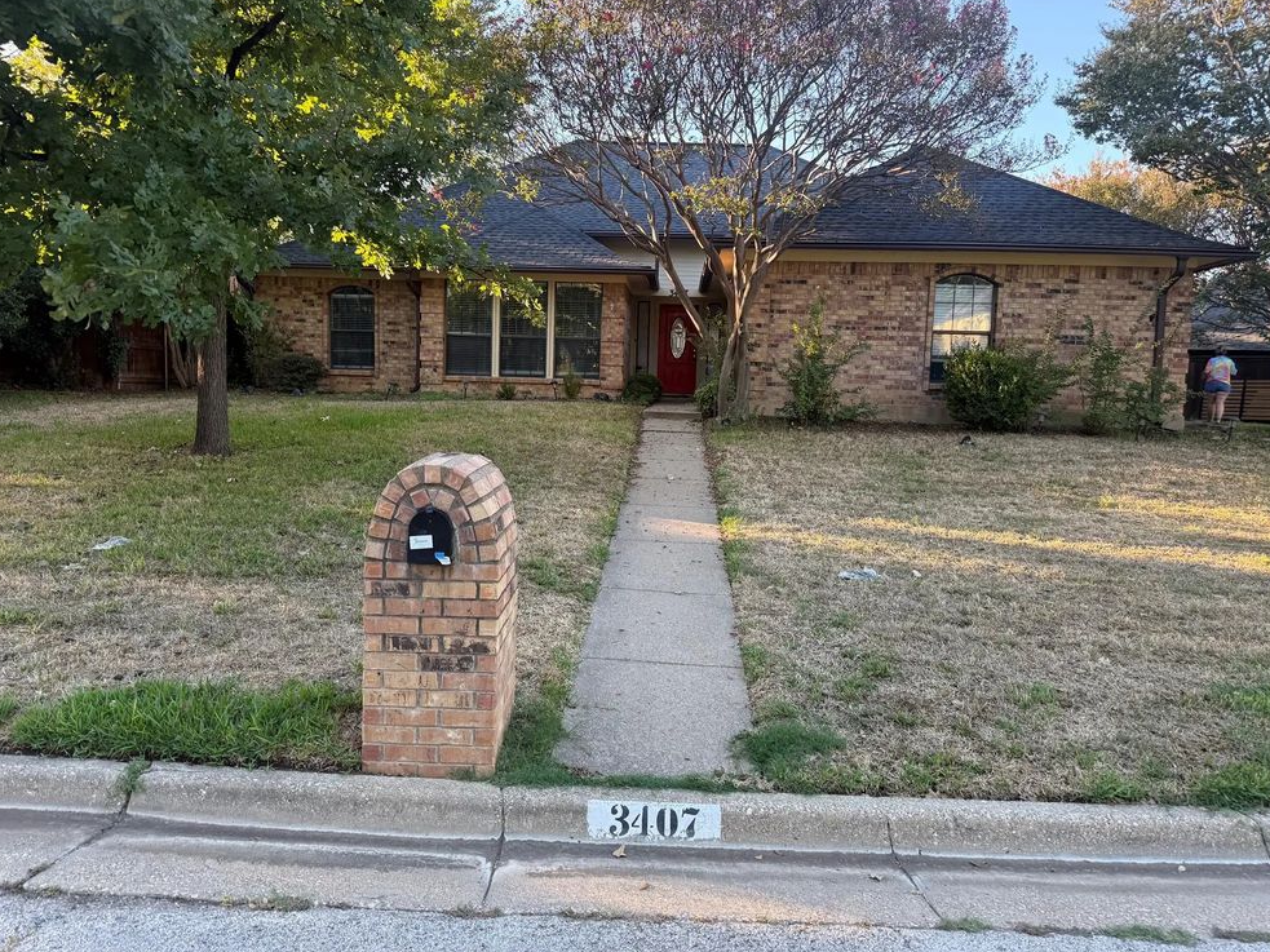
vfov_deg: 54.9
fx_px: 917
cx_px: 641
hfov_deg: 69.4
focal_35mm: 25
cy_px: 461
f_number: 1.78
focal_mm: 6.76
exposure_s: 1/277
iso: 100
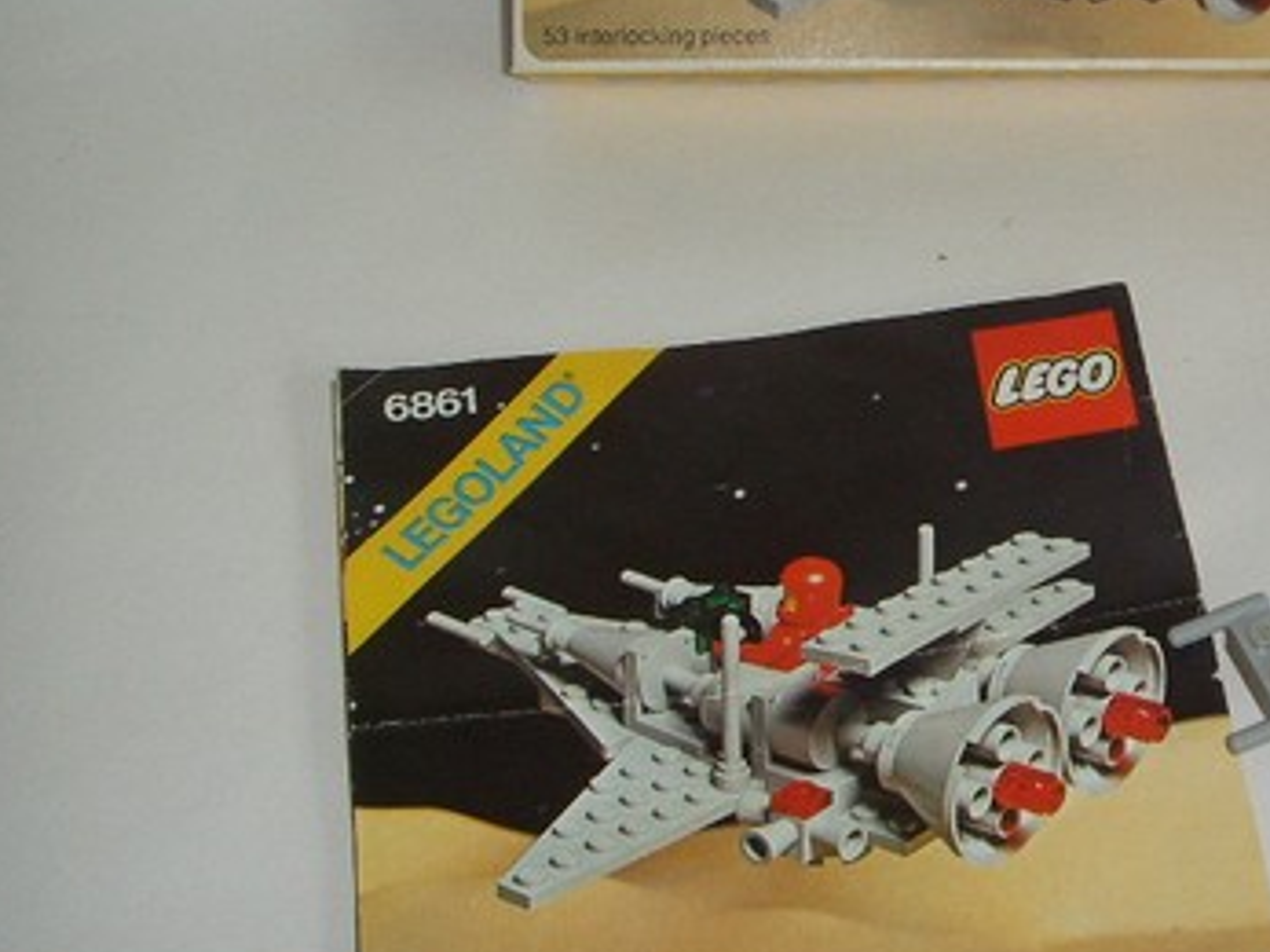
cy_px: 362
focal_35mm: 72
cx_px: 1124
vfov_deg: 20.4
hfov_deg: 26.2
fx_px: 2641
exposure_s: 1/45
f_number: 3.5
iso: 100
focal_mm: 6.6
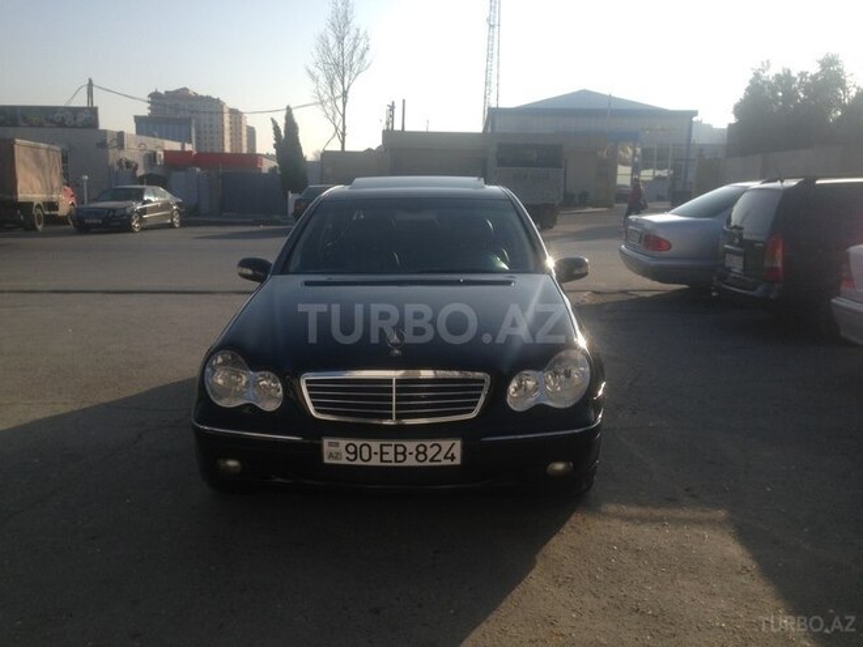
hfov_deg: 55.4
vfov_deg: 42.9
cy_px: 324
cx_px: 432
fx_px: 823
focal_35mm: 33
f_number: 2.4
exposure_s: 1/1506
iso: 50
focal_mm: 4.12
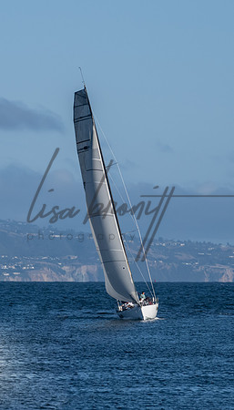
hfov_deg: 3.0
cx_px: 83
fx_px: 4436
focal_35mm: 407
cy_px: 194
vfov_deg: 5.3
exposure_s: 1/2000
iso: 320
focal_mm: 200
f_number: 6.3
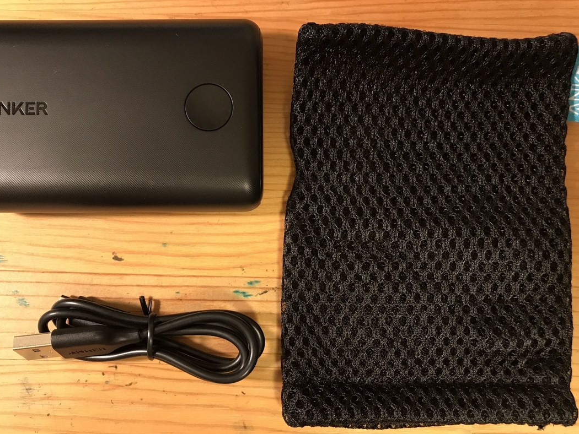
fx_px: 535
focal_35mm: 32
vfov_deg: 44.2
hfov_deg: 56.8
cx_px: 273
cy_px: 221
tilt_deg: -86.1
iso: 80
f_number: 1.8
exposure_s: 1/15
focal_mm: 3.99
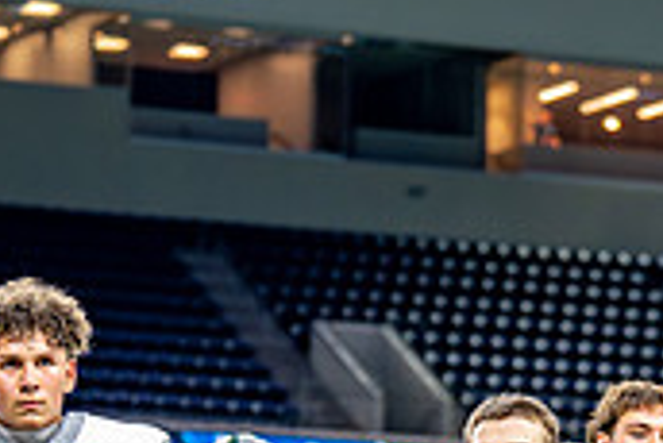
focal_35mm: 241
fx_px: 4442
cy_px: 715
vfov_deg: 5.6
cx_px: 540
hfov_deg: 8.5
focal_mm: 70
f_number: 2.8
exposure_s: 1/400
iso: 1000
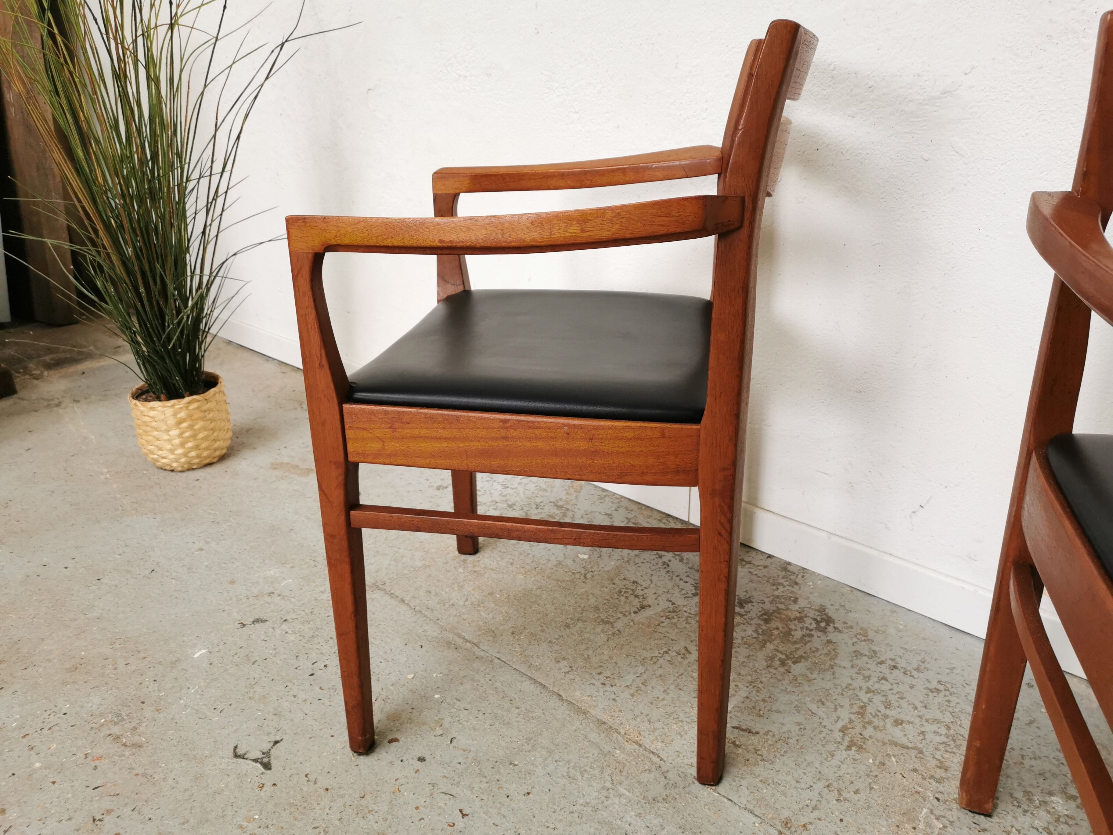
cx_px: 556
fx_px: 868
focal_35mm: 27
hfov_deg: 65.3
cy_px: 418
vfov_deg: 51.4
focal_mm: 5.58
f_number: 1.8
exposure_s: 1/50
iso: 125
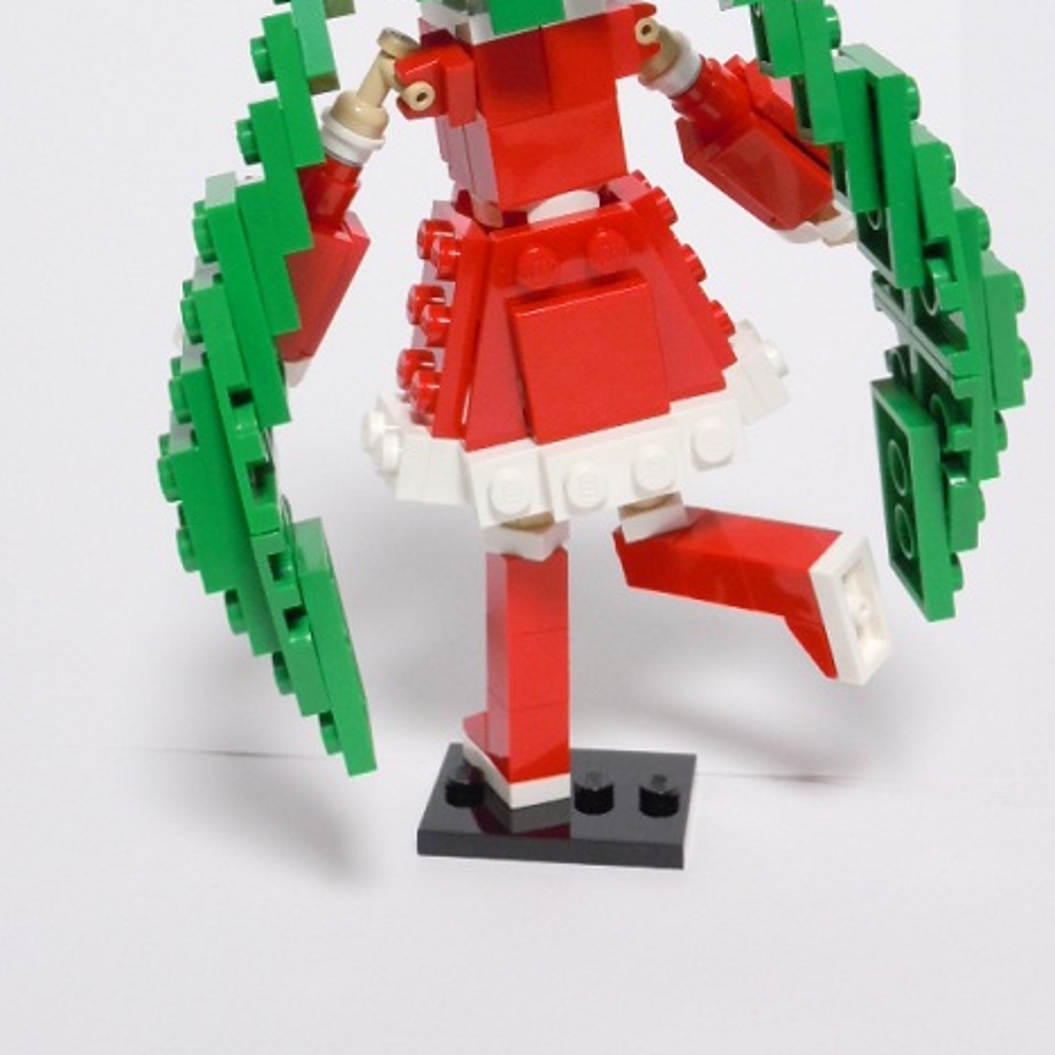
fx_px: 2310
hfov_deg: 25.7
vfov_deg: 25.2
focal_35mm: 67
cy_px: 195
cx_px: 561
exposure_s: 1/6
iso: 400
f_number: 4.6
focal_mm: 8.1
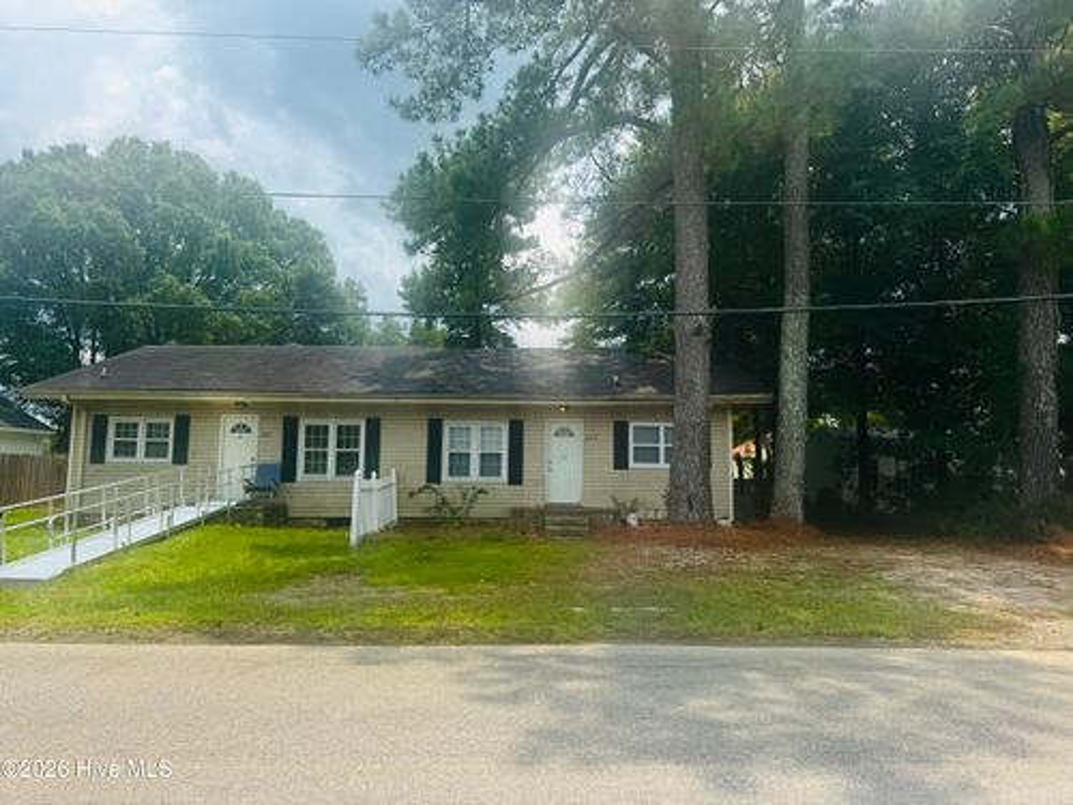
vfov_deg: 56.8
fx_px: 744
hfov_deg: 71.6
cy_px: 402
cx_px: 536
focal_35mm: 24
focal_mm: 6.76
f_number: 1.78
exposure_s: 1/3802
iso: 80
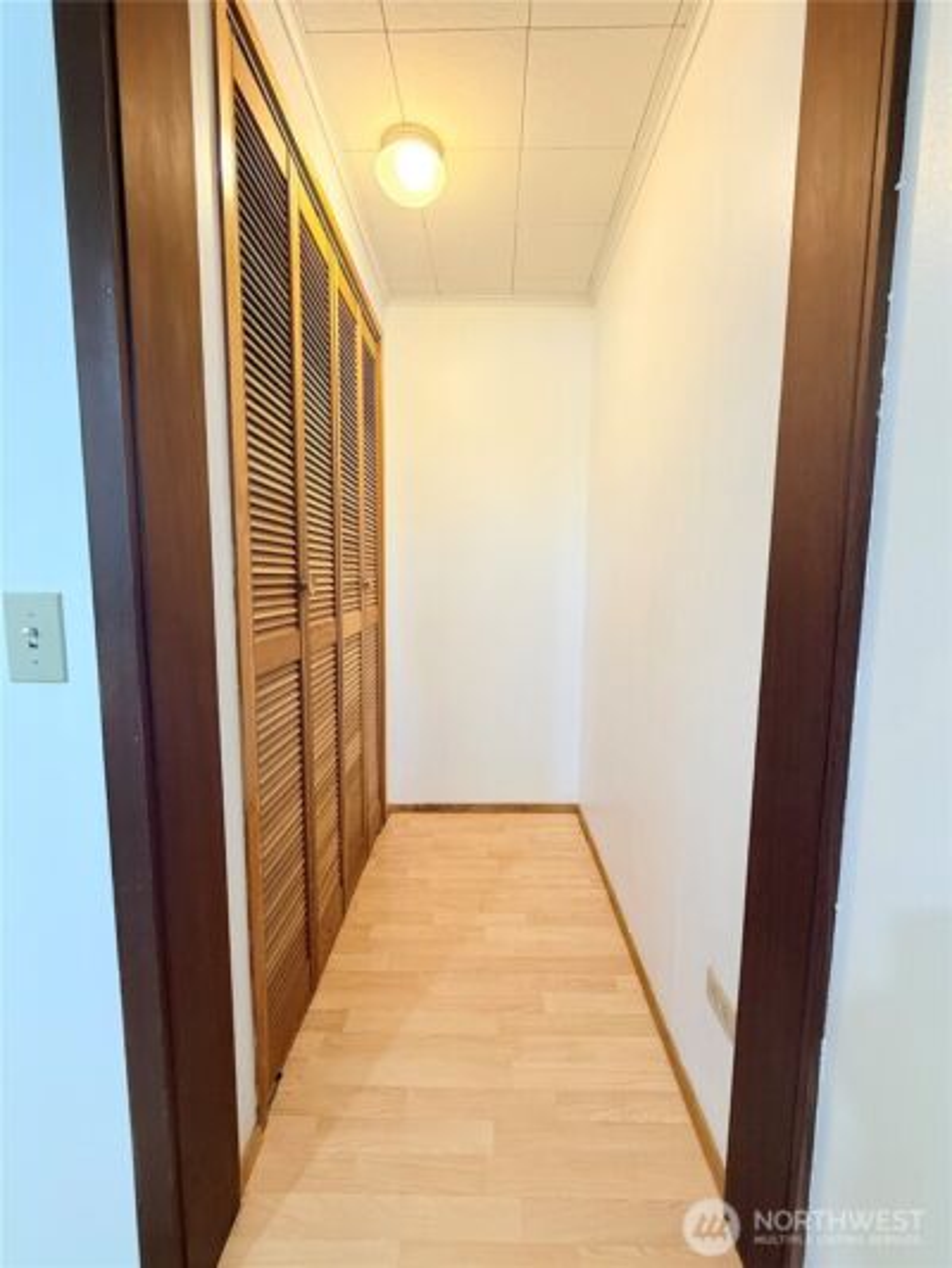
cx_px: 476
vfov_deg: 102.1
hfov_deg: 85.7
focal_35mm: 14
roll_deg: -1.3
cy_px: 634
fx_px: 513
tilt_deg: -6.3
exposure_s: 1/60
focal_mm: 2.22
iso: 250
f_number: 2.2
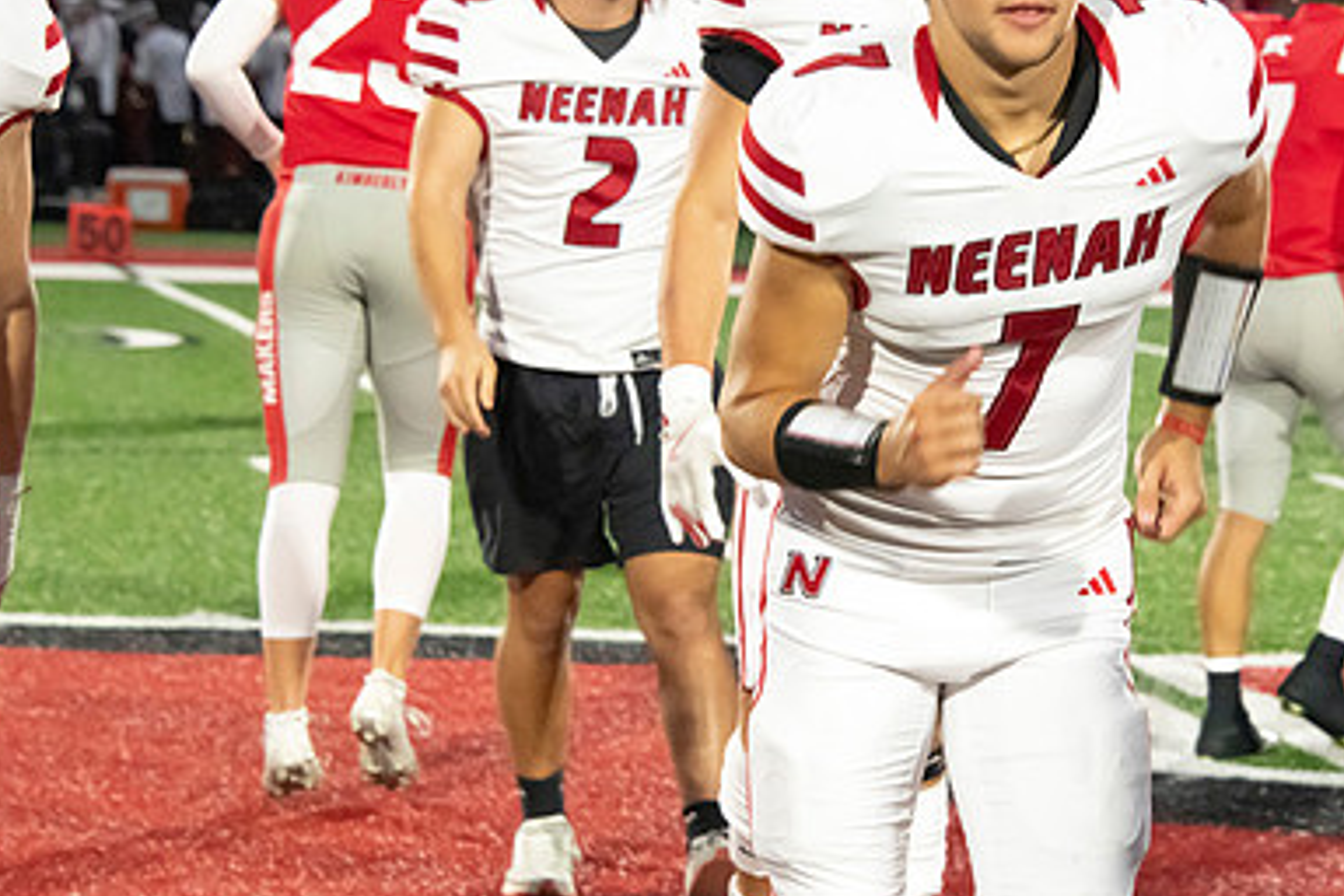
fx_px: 6309
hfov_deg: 12.1
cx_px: 962
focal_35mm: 169
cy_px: 338
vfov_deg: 8.1
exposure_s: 1/250
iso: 10000
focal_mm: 112
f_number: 7.1
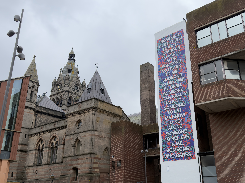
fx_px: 170
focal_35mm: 24
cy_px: 92
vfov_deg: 56.8
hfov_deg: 71.6
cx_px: 122
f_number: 1.78
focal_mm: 6.76
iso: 64
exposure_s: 1/1205
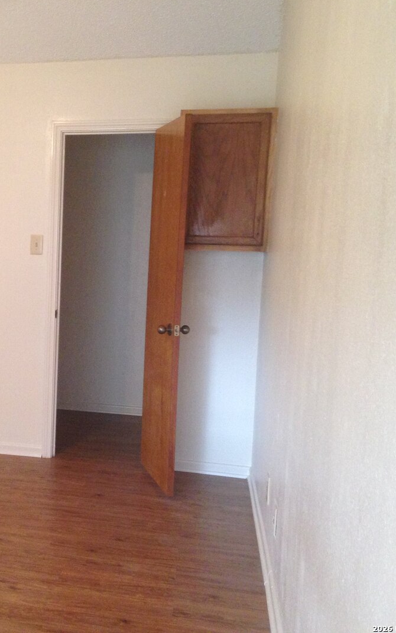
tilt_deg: -5.8
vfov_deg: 42.6
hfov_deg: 26.1
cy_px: 315
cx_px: 9
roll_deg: -1.4
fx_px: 812
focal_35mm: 47
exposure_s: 1/20
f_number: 2.4
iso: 250
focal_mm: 4.12
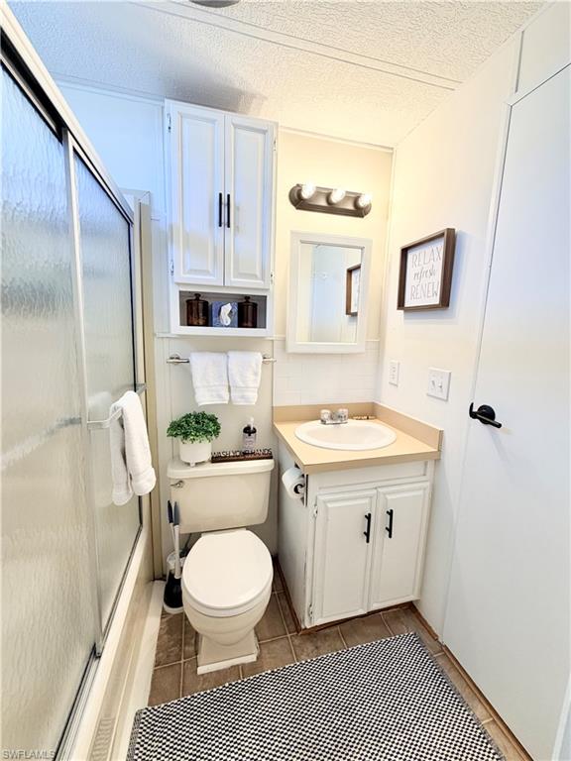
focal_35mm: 14
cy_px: 380
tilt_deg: -8.2
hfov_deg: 85.7
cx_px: 286
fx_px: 308
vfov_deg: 102.1
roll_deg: -1.5
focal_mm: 2.22
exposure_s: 1/120
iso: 100
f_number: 2.2
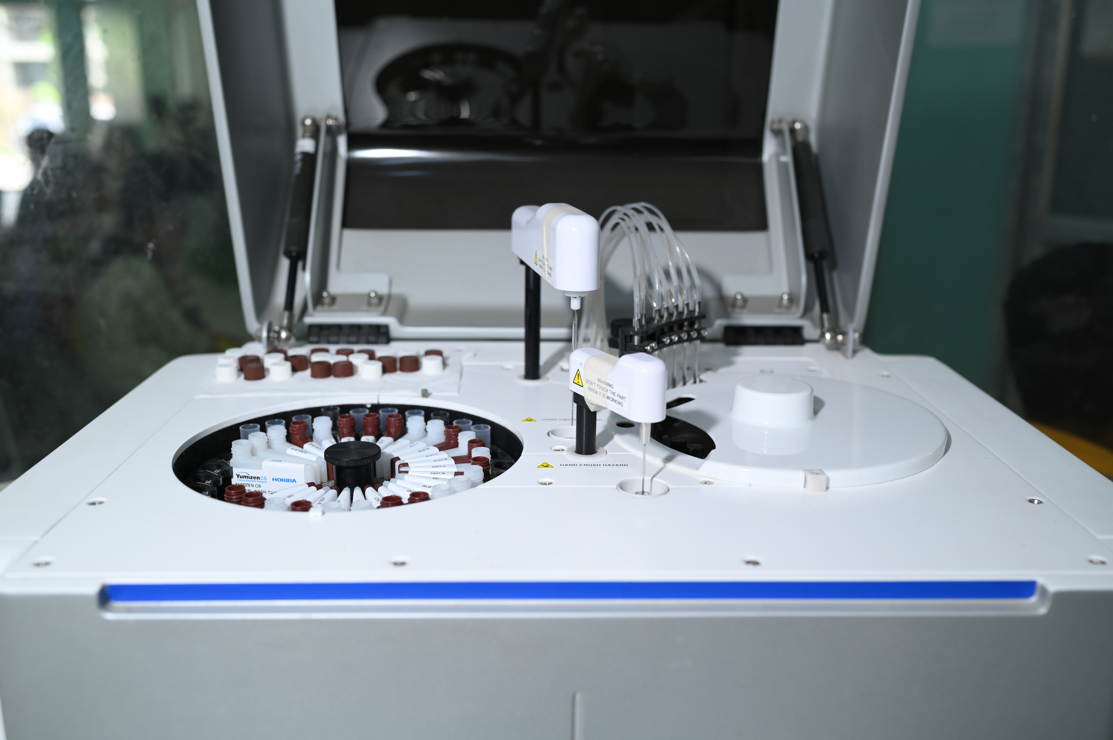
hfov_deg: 54.5
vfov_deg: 37.8
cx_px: 556
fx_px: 1081
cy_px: 370
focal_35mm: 35
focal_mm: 35
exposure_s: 1/200
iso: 500
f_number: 3.5
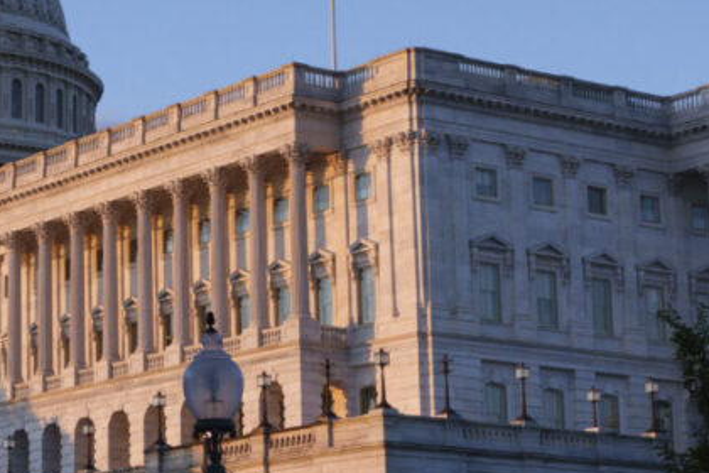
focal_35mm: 117
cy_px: 128
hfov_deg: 17.2
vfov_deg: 11.7
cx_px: 64
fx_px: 2304
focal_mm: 17.55
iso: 200
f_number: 4
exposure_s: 1/400
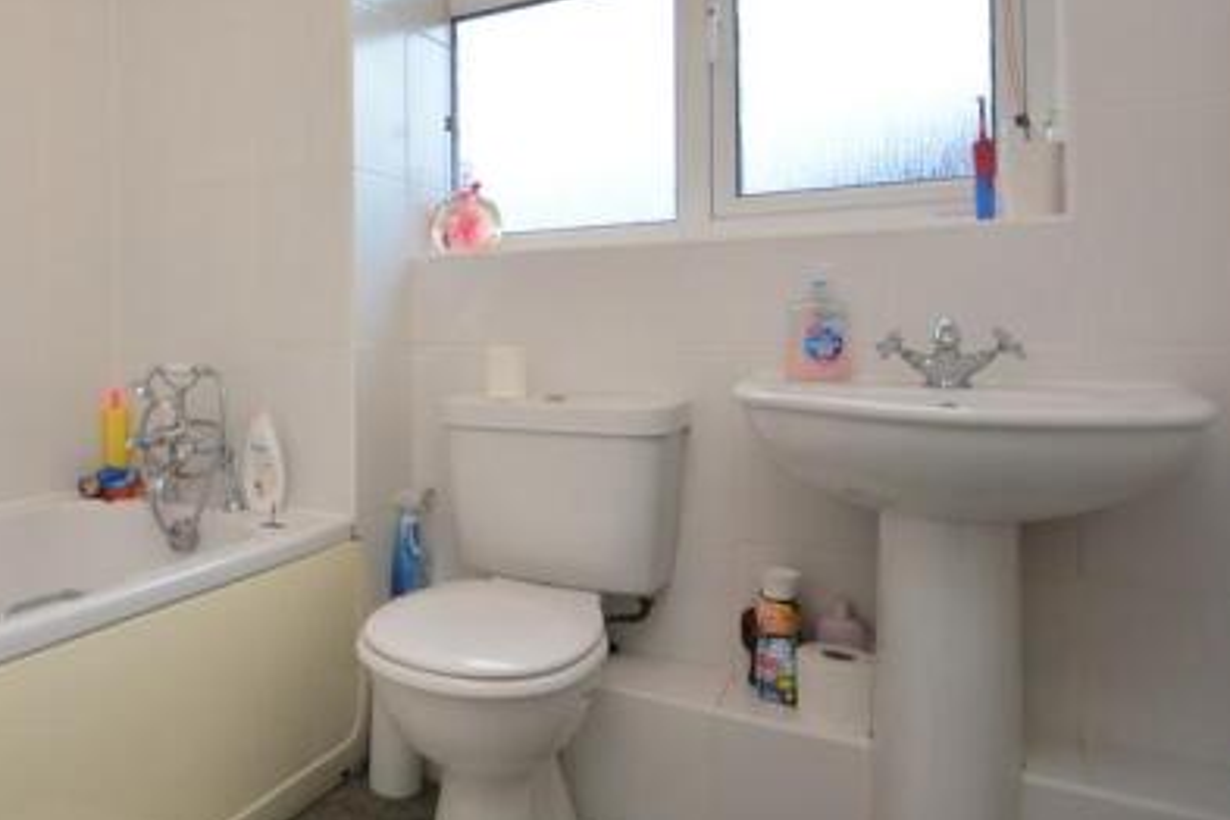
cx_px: 249
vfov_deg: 50.9
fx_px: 854
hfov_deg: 65.2
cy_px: 321
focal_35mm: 25
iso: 220
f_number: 4
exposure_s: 1/60
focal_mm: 10
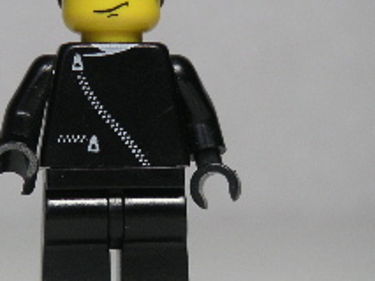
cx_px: 119
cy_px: 119
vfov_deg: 6.7
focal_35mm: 221
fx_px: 2395
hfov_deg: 8.9
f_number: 3.6
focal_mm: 17.1
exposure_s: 1/111
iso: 100
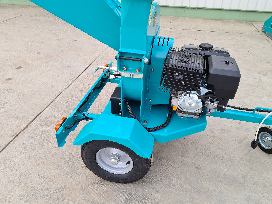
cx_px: 136
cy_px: 102
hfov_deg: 67.3
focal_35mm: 26
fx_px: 204
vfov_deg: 53.1
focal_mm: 5.4
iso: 50
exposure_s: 1/125
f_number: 1.8
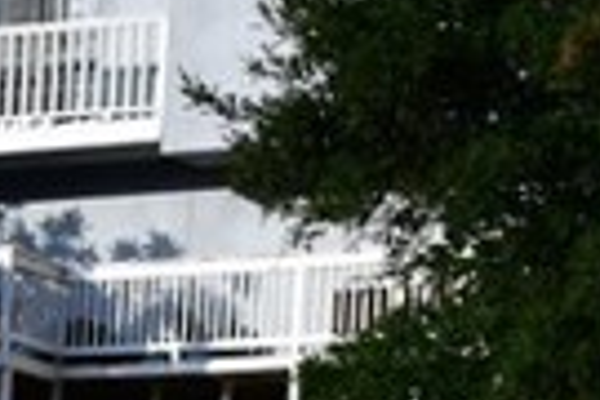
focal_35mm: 274
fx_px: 4566
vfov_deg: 5.0
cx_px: -120
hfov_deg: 7.5
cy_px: 664
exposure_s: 1/3200
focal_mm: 24
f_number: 3.8
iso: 200
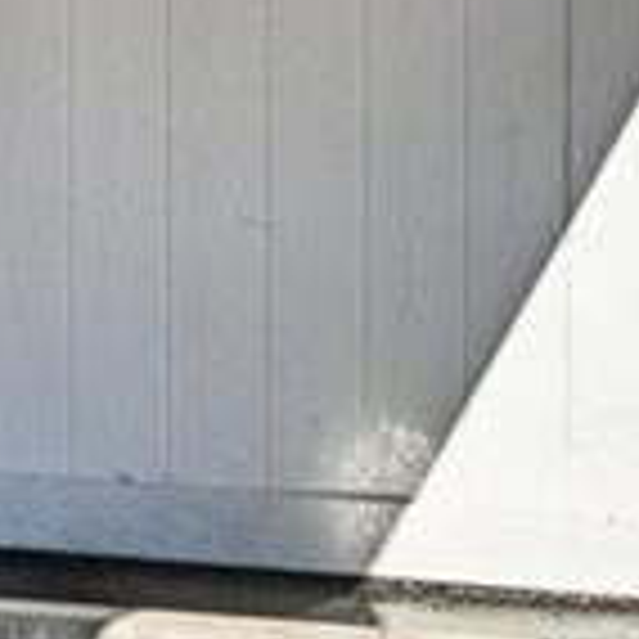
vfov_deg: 6.0
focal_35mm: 287
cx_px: 716
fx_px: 5994
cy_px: -518
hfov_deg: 6.1
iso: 64
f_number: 11
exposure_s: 1/80
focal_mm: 30
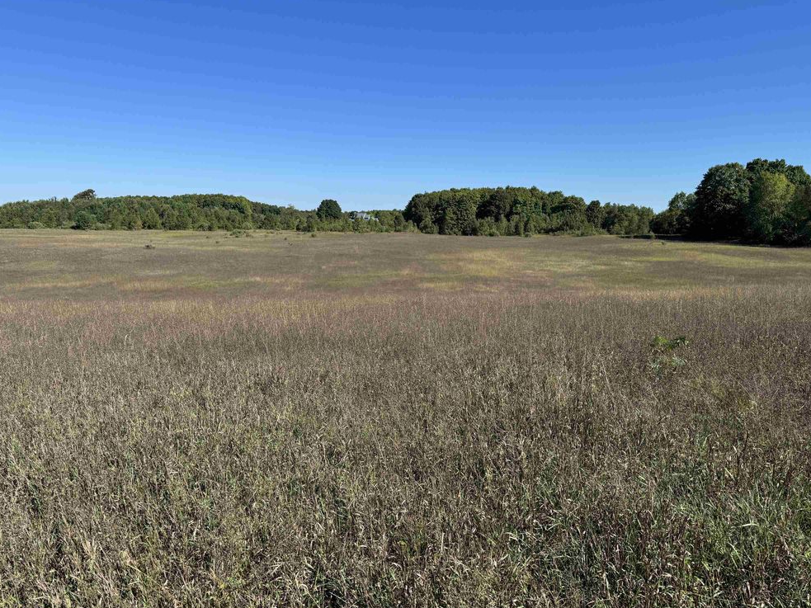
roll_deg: +0.0
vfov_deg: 54.9
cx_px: 408
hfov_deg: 69.4
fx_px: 586
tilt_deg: -7.7
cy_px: 313
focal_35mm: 25
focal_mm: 6.76
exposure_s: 1/3802
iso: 80
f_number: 1.78
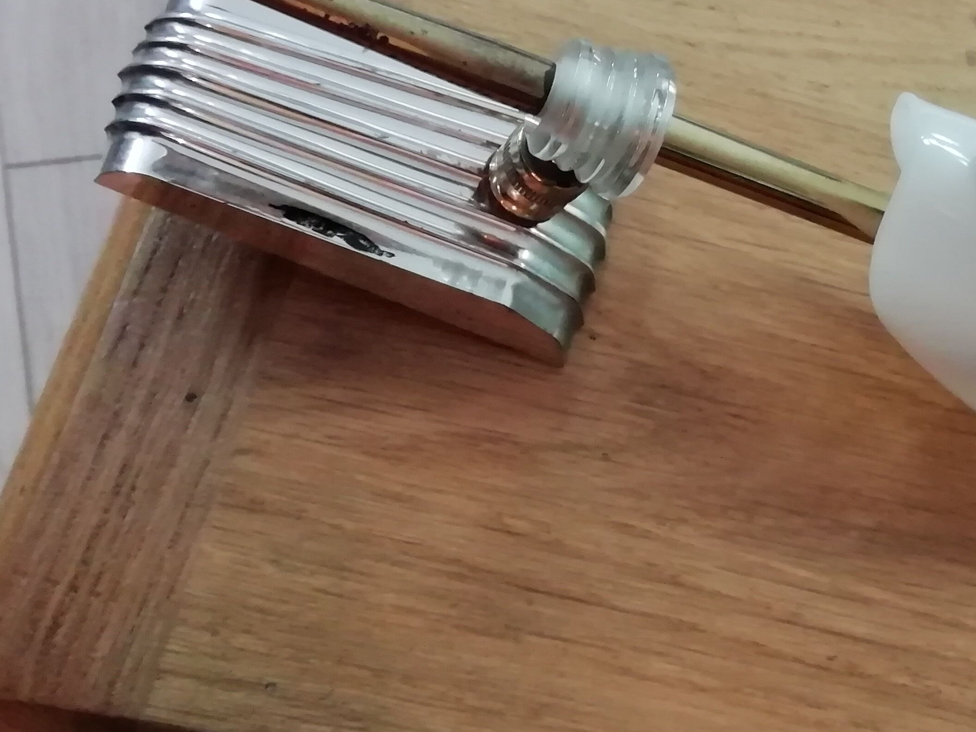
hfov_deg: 36.0
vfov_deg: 28.4
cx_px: 803
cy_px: 258
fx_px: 1438
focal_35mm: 51
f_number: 2.2
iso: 400
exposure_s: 1/16.7
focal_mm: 3.46
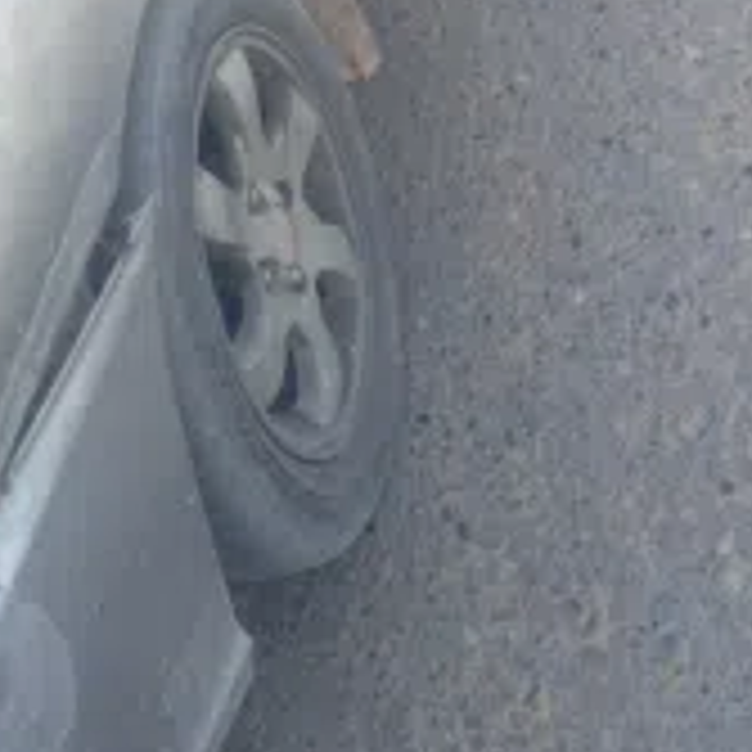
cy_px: -164
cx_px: 68
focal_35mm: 79
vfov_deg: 20.4
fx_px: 1942
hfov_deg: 21.4
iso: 138
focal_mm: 4.22
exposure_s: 1/100
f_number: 1.8
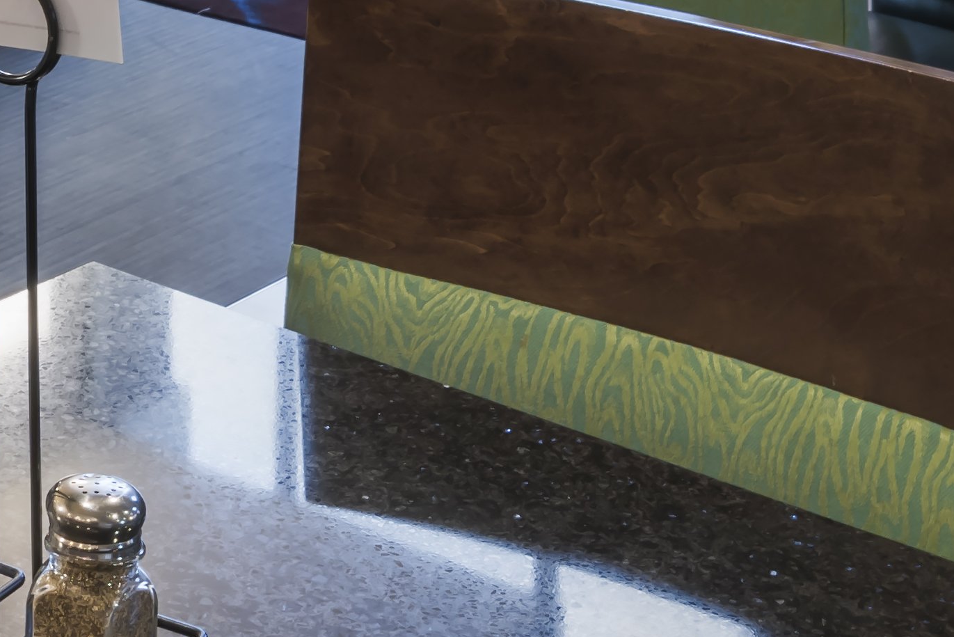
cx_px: -173
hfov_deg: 19.0
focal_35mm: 102
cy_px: -340
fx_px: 2704
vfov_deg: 12.7
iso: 100
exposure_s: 3
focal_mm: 19
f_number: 14
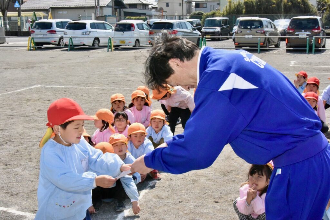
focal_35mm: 50
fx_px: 458
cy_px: 110
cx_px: 165
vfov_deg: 27.0
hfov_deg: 39.6
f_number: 25
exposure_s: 1/800
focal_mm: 50
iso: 6400
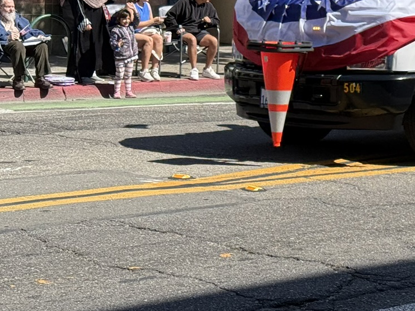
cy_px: 15
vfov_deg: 11.1
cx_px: 527
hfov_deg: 14.3
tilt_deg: -1.6
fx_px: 1594
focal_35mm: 133
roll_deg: -1.6
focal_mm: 6.76
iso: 64
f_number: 1.78
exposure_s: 1/3226
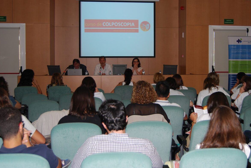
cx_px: 144
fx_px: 328
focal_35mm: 47
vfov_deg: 28.6
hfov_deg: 41.8
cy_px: 62
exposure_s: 1/60
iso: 200
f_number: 4
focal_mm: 24
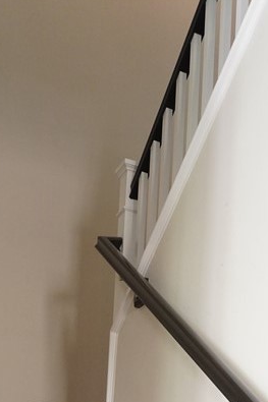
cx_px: 144
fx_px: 738
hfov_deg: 20.6
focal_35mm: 66
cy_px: 547
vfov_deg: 25.5
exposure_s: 1/30
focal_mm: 16
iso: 1250
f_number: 4
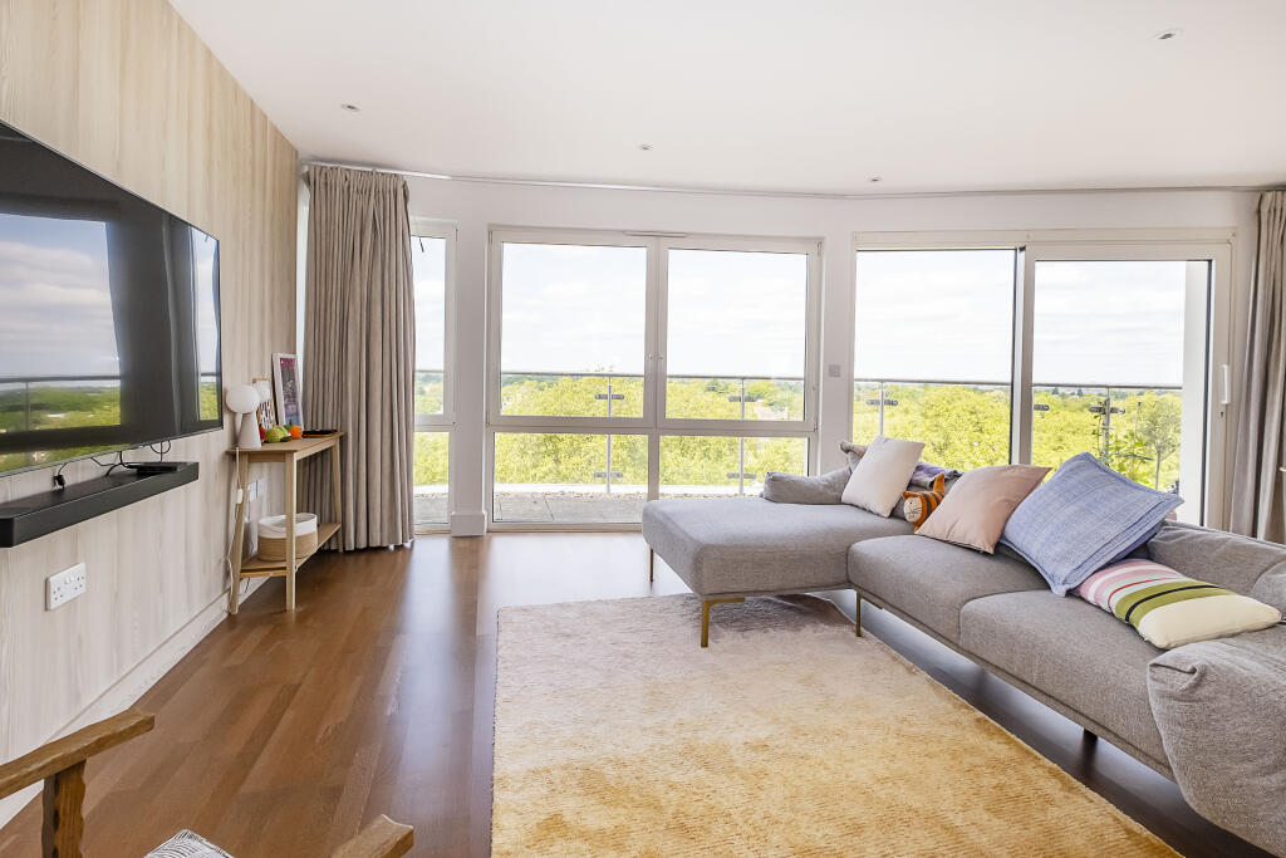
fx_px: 536
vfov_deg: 77.3
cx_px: 643
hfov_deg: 100.4
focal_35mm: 15
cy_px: 429
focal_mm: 10
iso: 1000
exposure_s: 1/250
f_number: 7.1
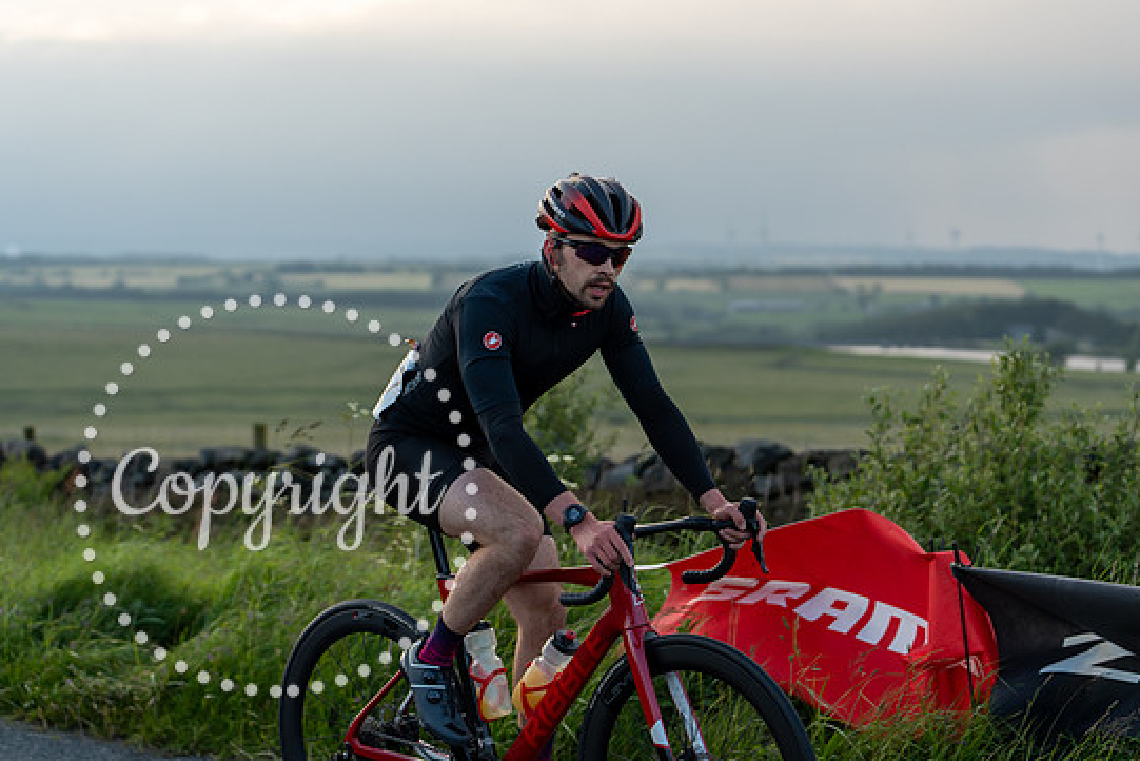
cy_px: 385
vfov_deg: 18.2
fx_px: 2375
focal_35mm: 75
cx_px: 607
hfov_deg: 27.0
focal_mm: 70
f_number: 3.2
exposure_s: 1/1250
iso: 400
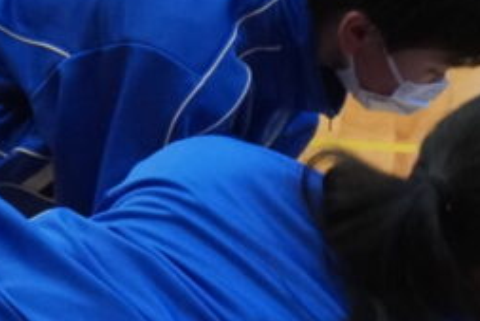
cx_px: 672
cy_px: 514
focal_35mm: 176
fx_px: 2348
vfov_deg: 7.6
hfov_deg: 11.3
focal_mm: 29
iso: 3200
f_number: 5.6
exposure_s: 1/160
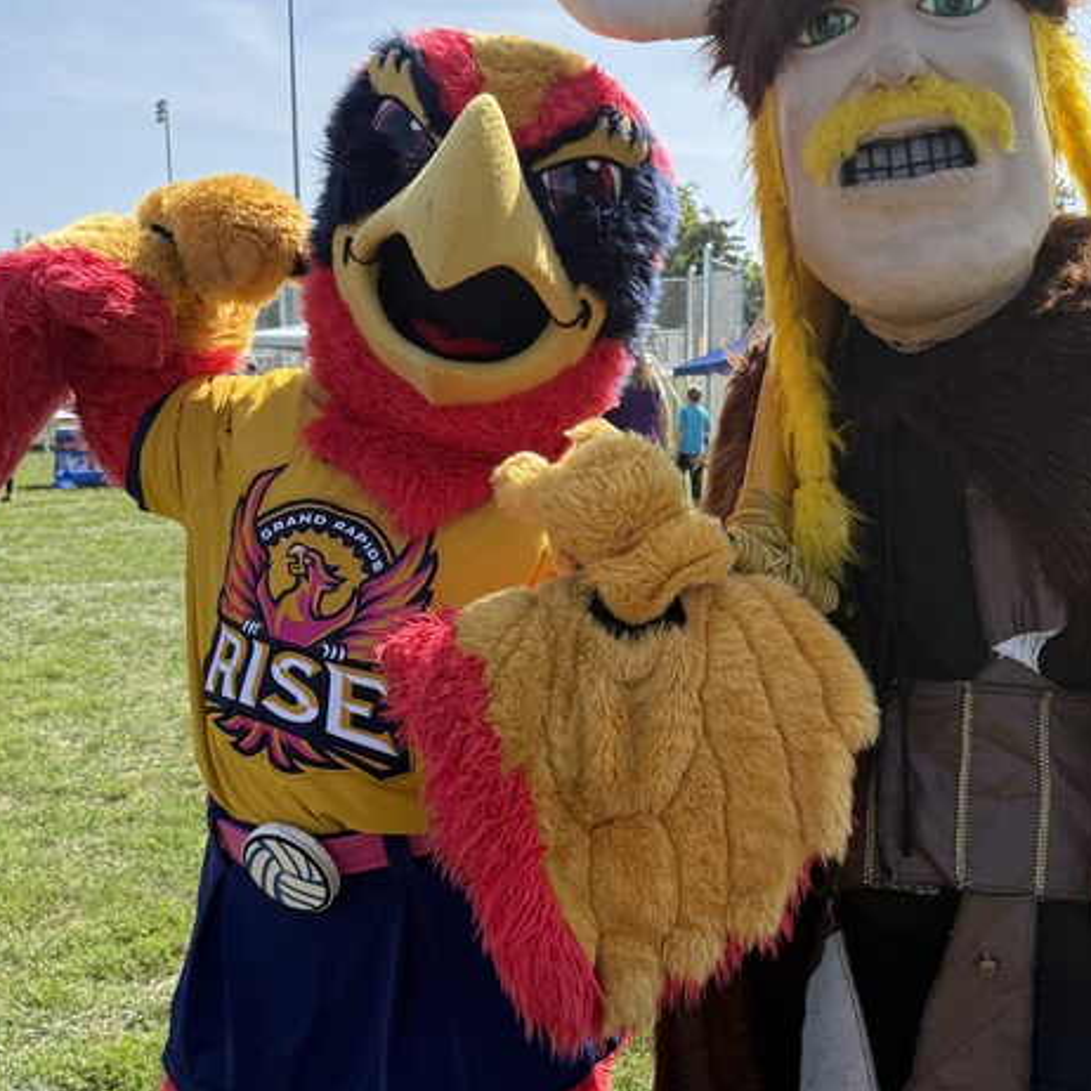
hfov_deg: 35.8
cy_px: 753
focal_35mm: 47
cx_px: 690
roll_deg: -0.7
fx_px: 1676
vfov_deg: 35.6
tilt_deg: -12.8
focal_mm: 6.76
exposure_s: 1/3021
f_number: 1.78
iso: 100
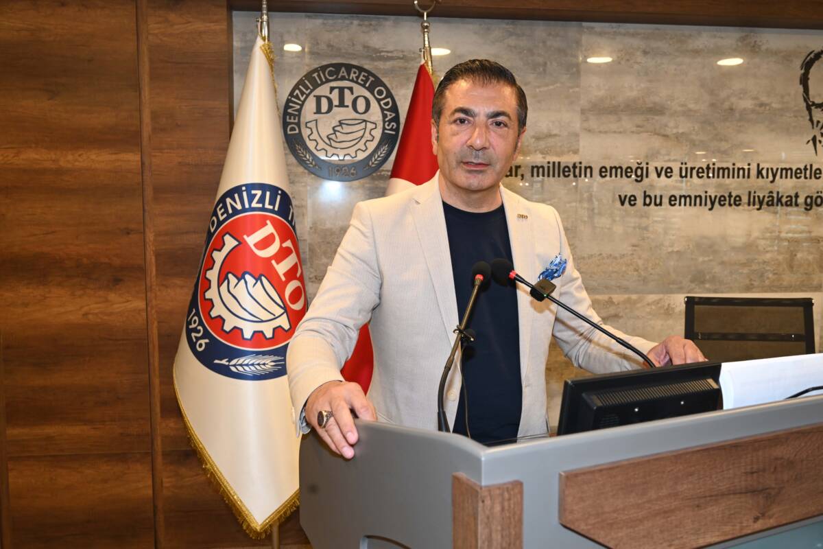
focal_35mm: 30
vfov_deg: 43.6
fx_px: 686
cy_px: 274
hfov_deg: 61.9
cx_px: 412
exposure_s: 1/60
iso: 1600
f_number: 6.3
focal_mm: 30
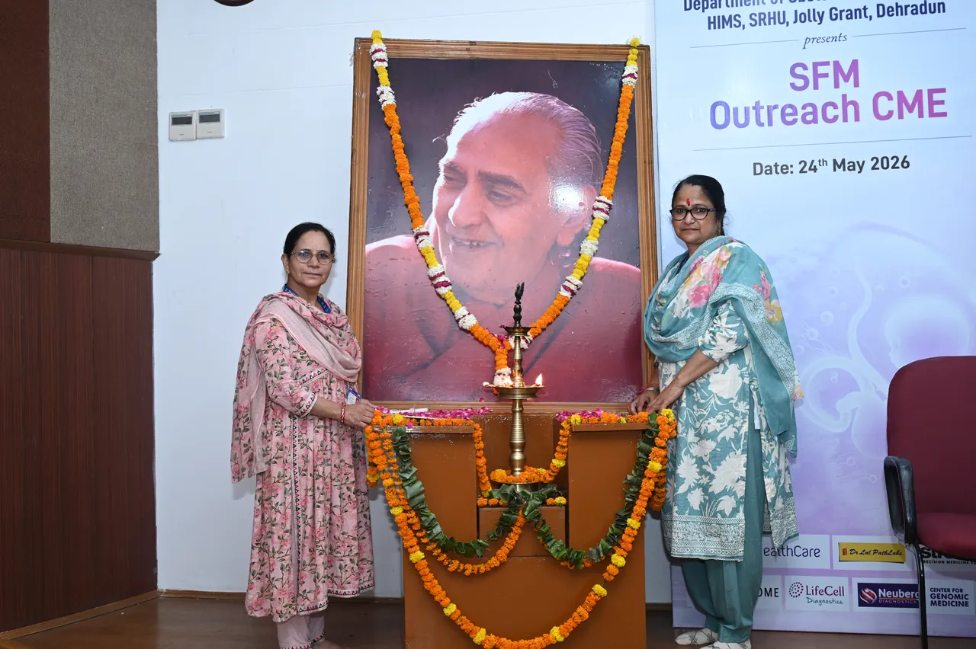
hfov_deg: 53.2
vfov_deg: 36.8
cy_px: 324
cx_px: 488
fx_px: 975
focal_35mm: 36
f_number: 6.3
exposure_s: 1/100
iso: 2000
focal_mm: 36
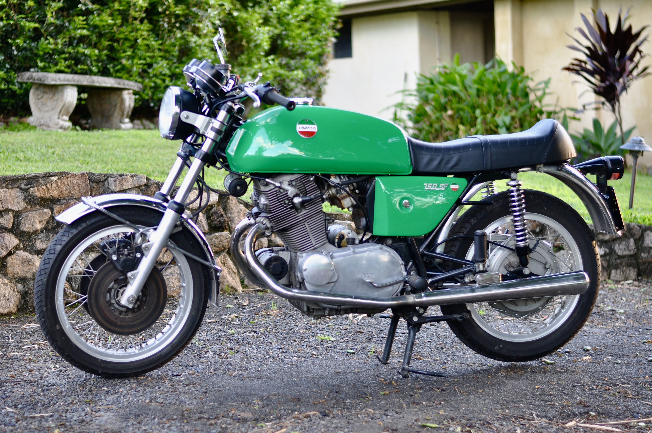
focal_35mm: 75
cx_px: 326
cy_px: 216
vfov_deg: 18.1
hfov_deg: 27.0
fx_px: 1357
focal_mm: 50
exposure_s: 1/100
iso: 200
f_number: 2
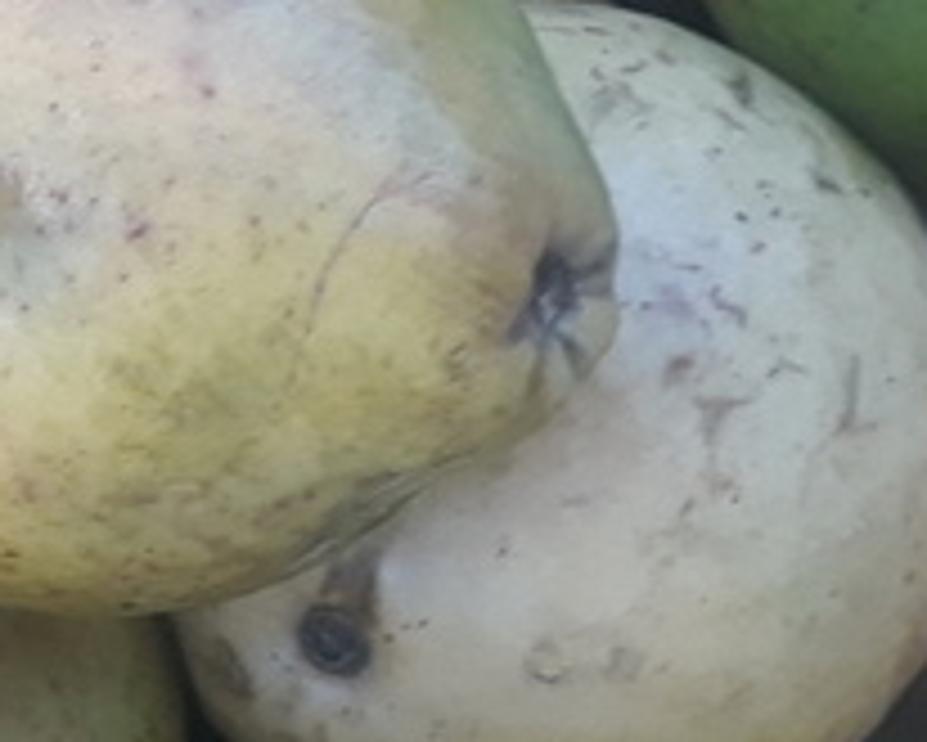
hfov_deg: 13.0
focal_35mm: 131
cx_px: -850
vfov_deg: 11.7
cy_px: 72
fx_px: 3596
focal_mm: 3.6
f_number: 1.9
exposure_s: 1/30
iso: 64
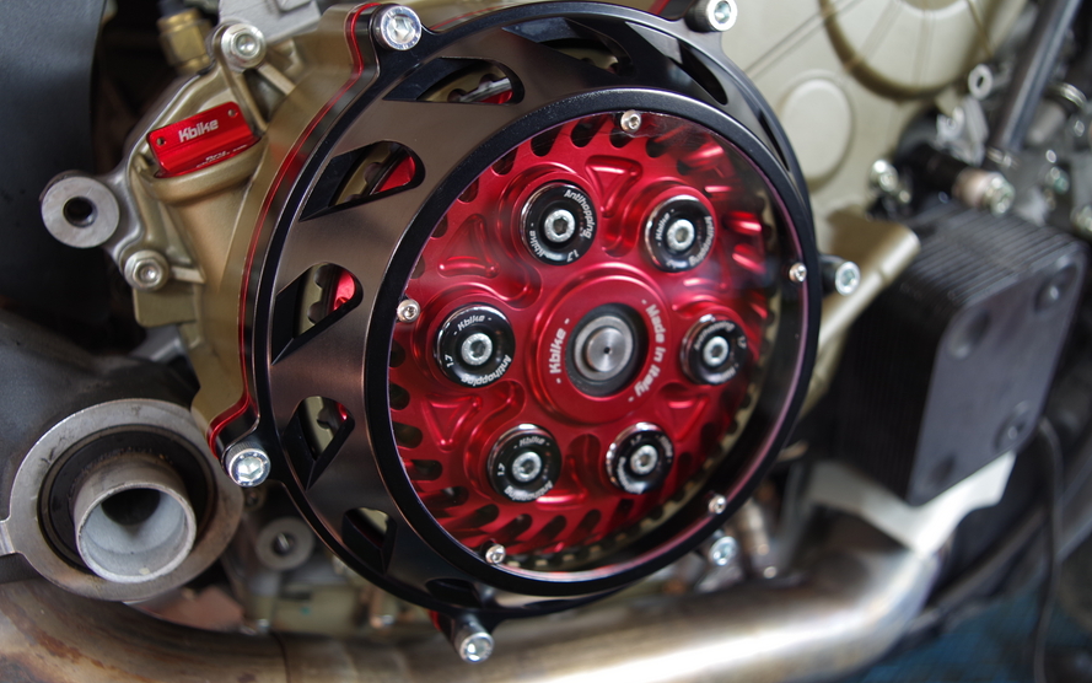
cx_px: 553
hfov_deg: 58.1
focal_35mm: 33
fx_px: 982
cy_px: 375
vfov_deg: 38.3
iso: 100
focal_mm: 20
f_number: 4
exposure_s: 1/6
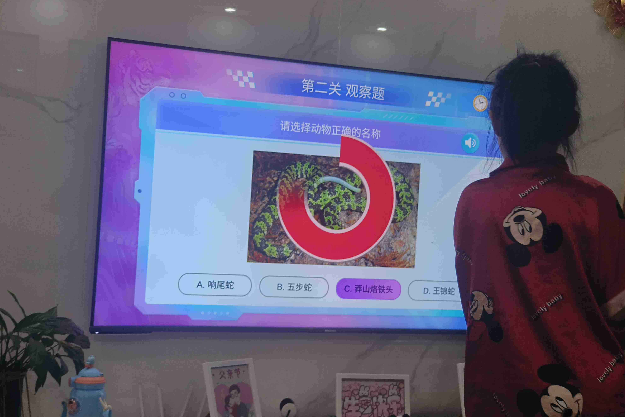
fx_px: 920
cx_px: 313
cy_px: 203
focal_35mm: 53
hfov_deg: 37.5
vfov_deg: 25.5
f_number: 16
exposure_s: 1/50
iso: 153
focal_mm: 6.7
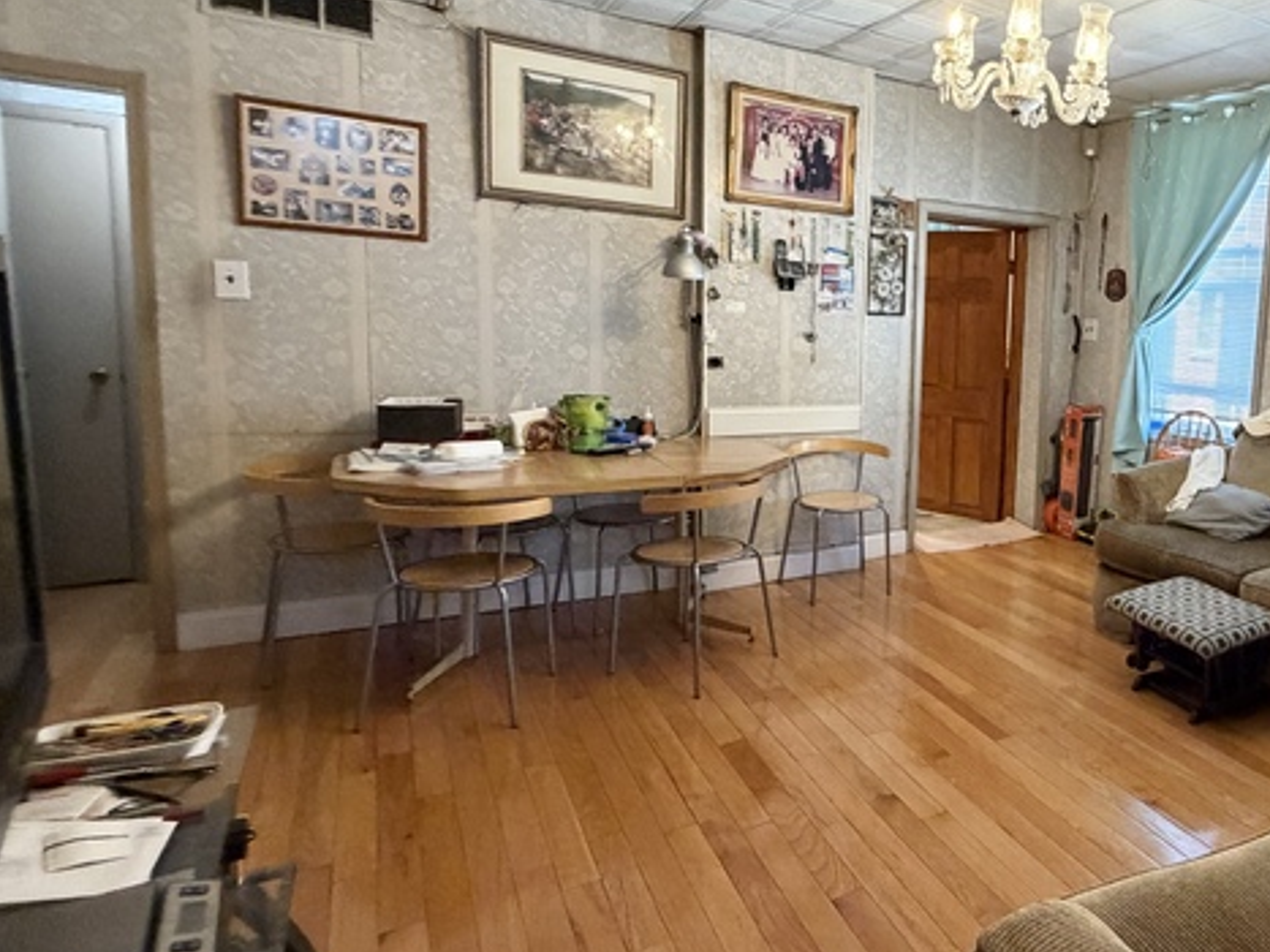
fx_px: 880
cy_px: 411
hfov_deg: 64.4
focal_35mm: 24
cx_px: 1039
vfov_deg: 56.6
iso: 500
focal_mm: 2.22
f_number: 2.2
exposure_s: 1/60
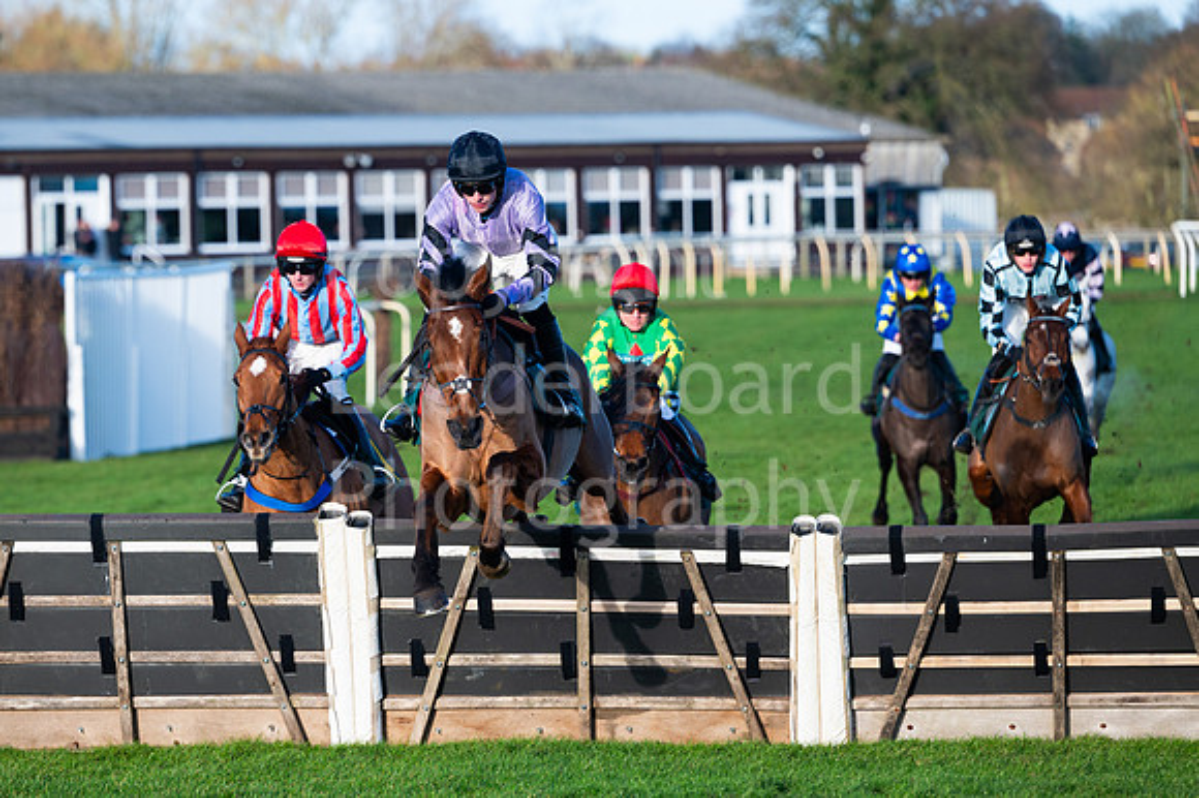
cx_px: 494
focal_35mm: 219
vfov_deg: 6.3
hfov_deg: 9.4
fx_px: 7277
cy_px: 342
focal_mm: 175
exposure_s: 1/2500
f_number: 3.5
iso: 320
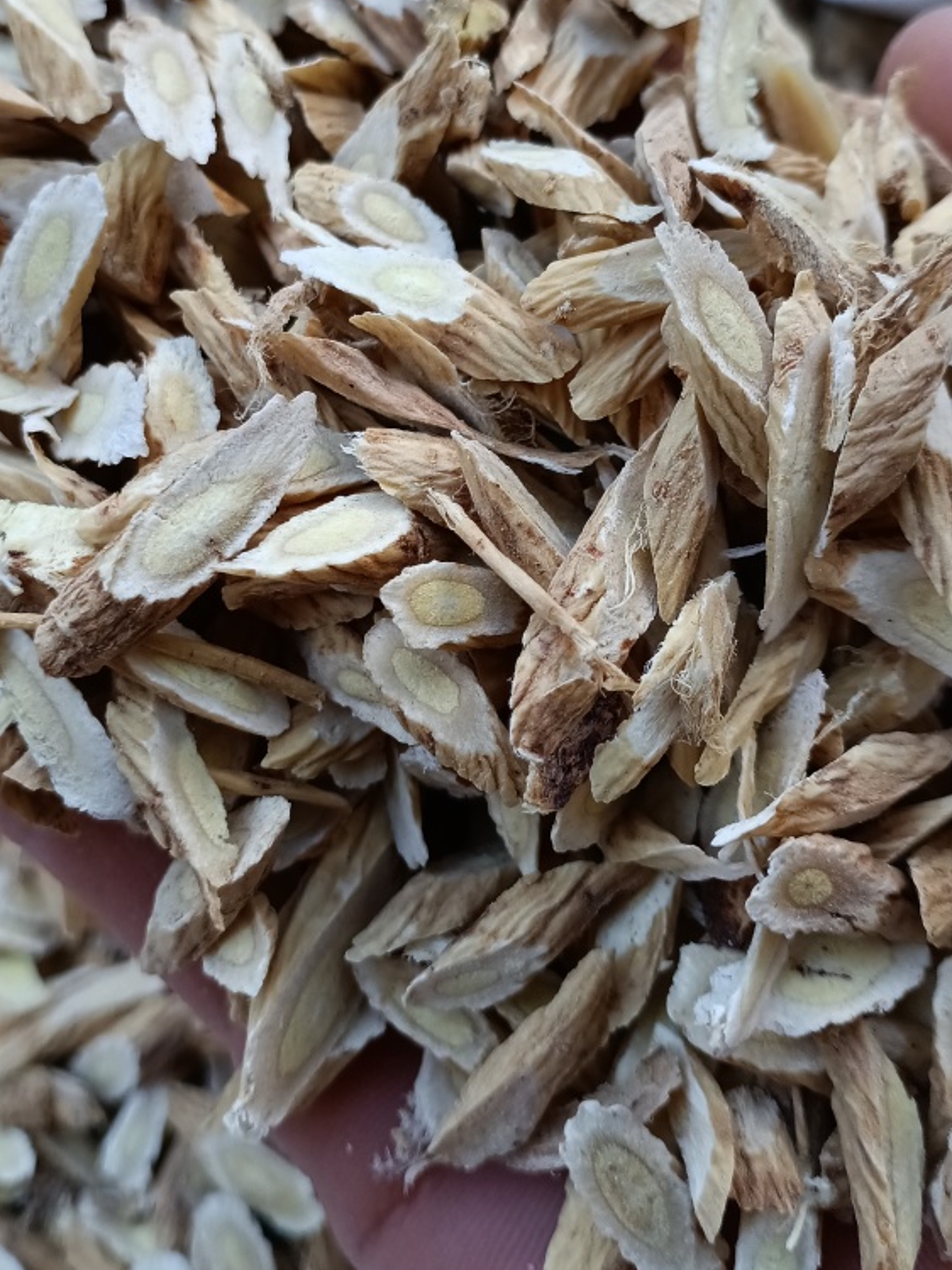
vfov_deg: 49.7
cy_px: 477
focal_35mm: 37
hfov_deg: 38.6
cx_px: 446
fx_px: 1358
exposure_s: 1/100
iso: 102
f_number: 1.8
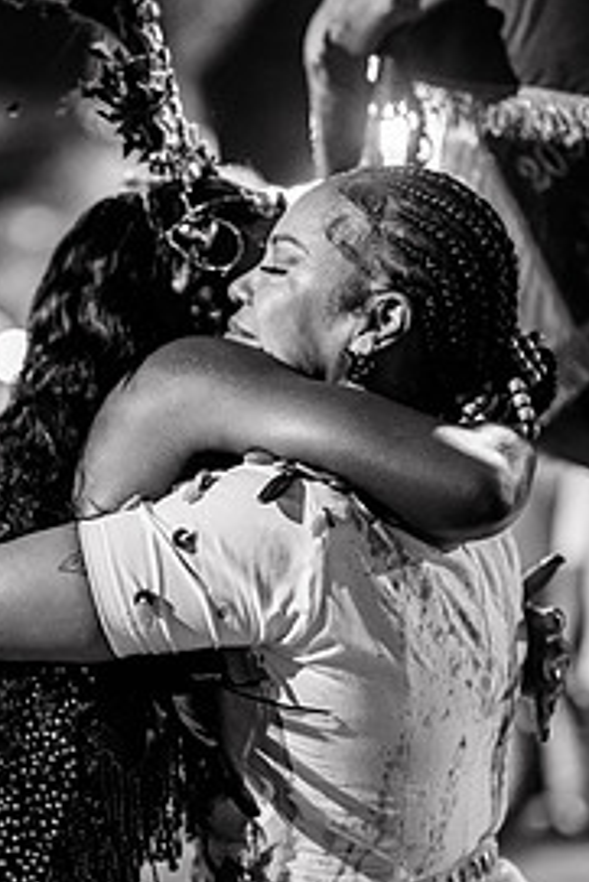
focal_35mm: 83
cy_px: 537
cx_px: 153
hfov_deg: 16.4
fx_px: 2034
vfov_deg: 24.4
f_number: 1.2
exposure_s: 1/320
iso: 2000
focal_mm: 50
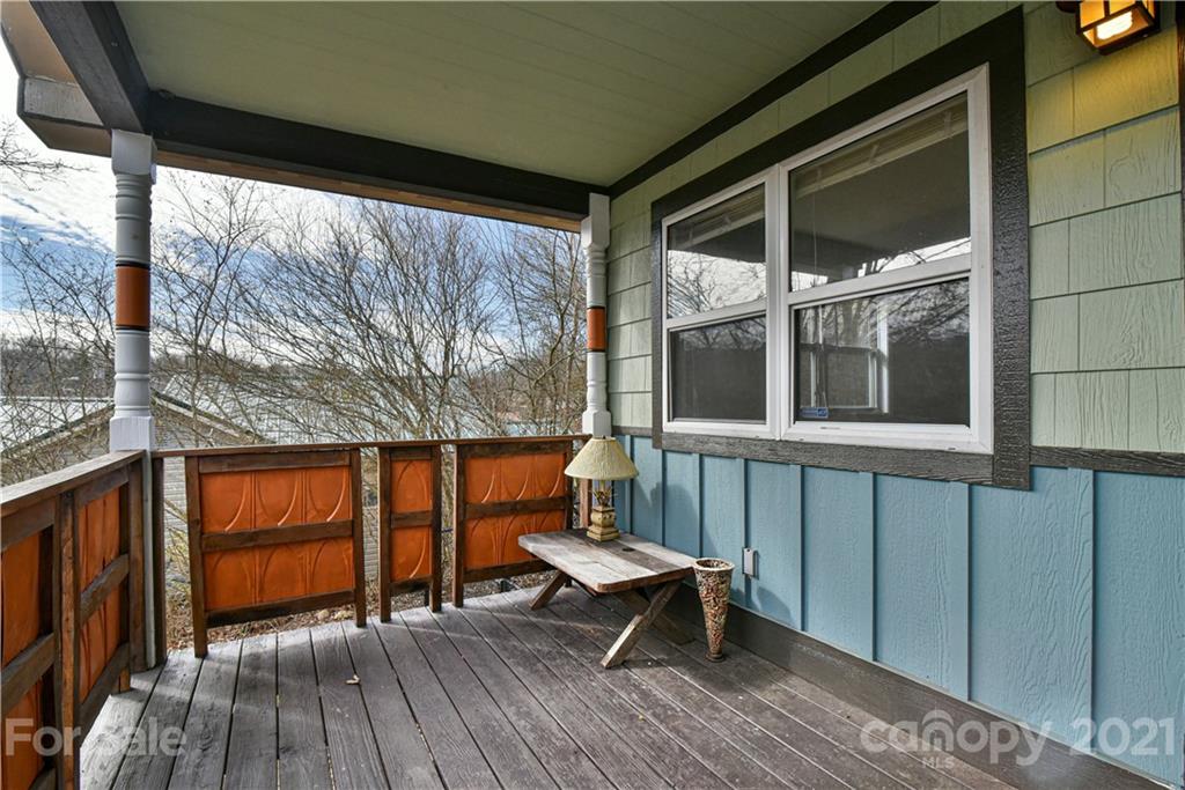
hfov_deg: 96.7
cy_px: 395
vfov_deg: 73.8
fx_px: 527
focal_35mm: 16
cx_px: 592
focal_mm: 16
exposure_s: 1/800
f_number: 14
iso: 1600
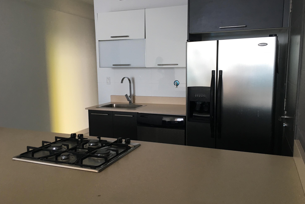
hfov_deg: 60.3
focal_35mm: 31
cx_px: 154
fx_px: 263
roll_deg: +1.0
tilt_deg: -9.0
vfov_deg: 42.3
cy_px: 106
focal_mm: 4.15
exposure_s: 1/30
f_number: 2.2
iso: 32
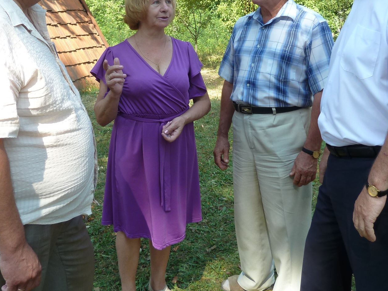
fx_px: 460
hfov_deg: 45.8
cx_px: 188
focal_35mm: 41
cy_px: 62
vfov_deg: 34.2
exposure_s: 1/160
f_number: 3.3
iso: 80
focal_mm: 4.1
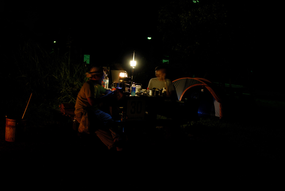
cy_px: 96
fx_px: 333
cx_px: 142
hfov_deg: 46.3
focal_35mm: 42
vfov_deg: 32.0
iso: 100
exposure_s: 1
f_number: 2.8
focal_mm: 28
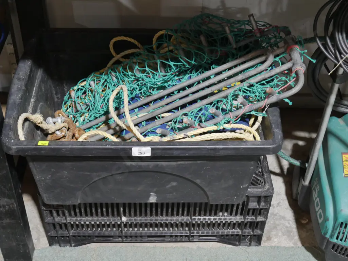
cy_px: 130
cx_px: 174
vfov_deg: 28.0
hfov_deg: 36.8
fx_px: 523
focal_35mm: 52
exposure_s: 1/60
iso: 1600
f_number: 5.3
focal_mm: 26
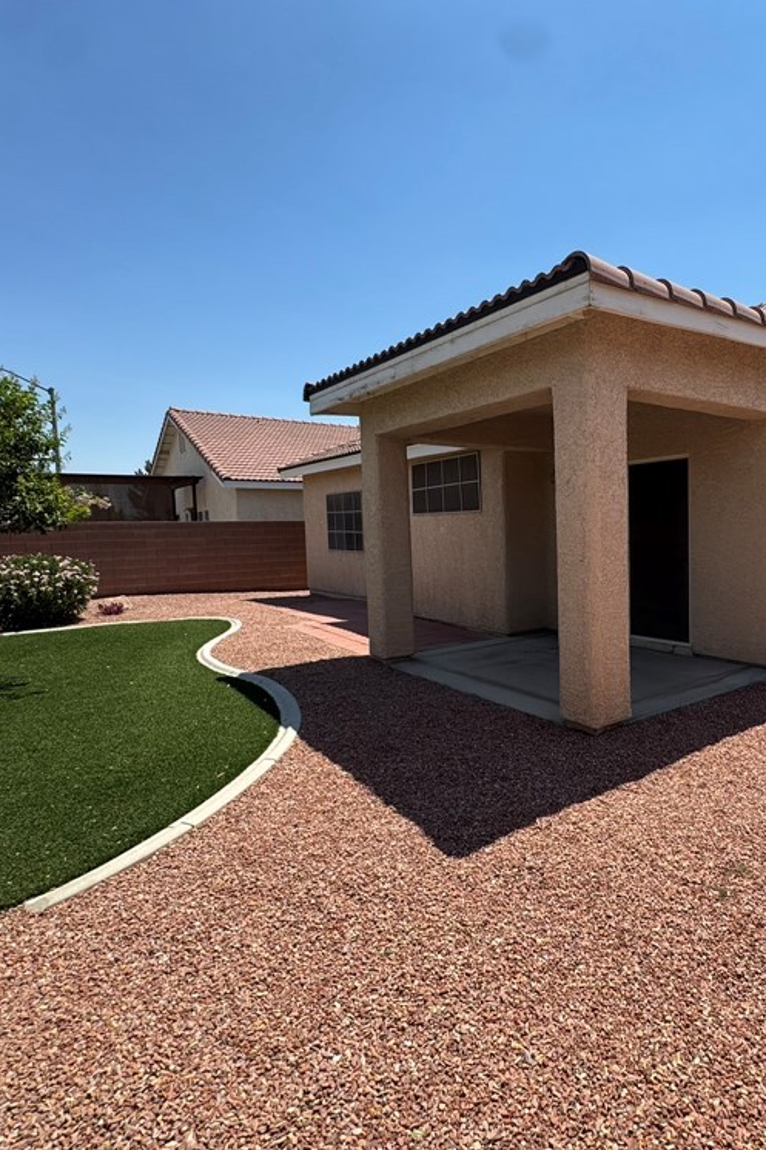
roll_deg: +0.7
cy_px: 573
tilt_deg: -4.1
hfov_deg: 59.1
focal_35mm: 20
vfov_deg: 84.0
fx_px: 639
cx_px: 559
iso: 40
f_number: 2.2
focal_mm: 2.22
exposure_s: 1/1256
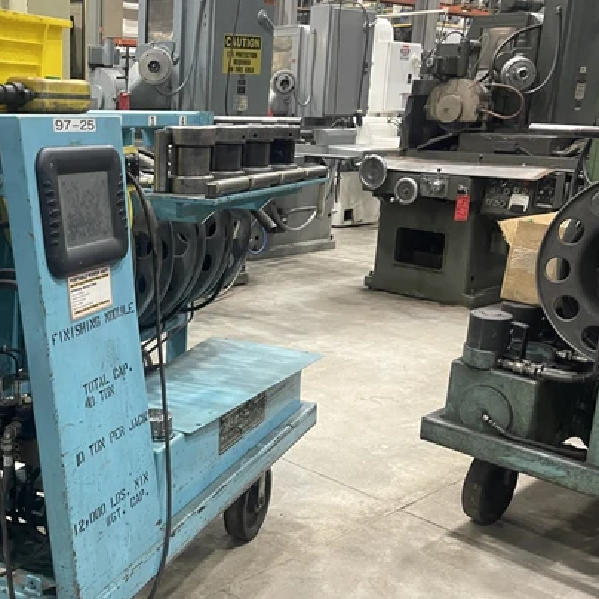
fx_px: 803
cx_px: 117
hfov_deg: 39.3
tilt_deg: -14.8
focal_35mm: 41
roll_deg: -0.5
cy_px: 343
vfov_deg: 40.8
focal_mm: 5.1
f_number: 1.6
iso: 500
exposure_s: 1/60
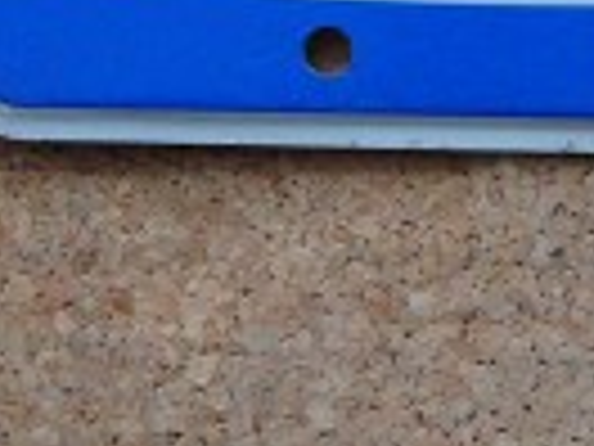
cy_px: -189
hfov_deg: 13.7
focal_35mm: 136
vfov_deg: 10.6
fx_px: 2334
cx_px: 855
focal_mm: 5.2
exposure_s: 1/15
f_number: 2.8
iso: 200
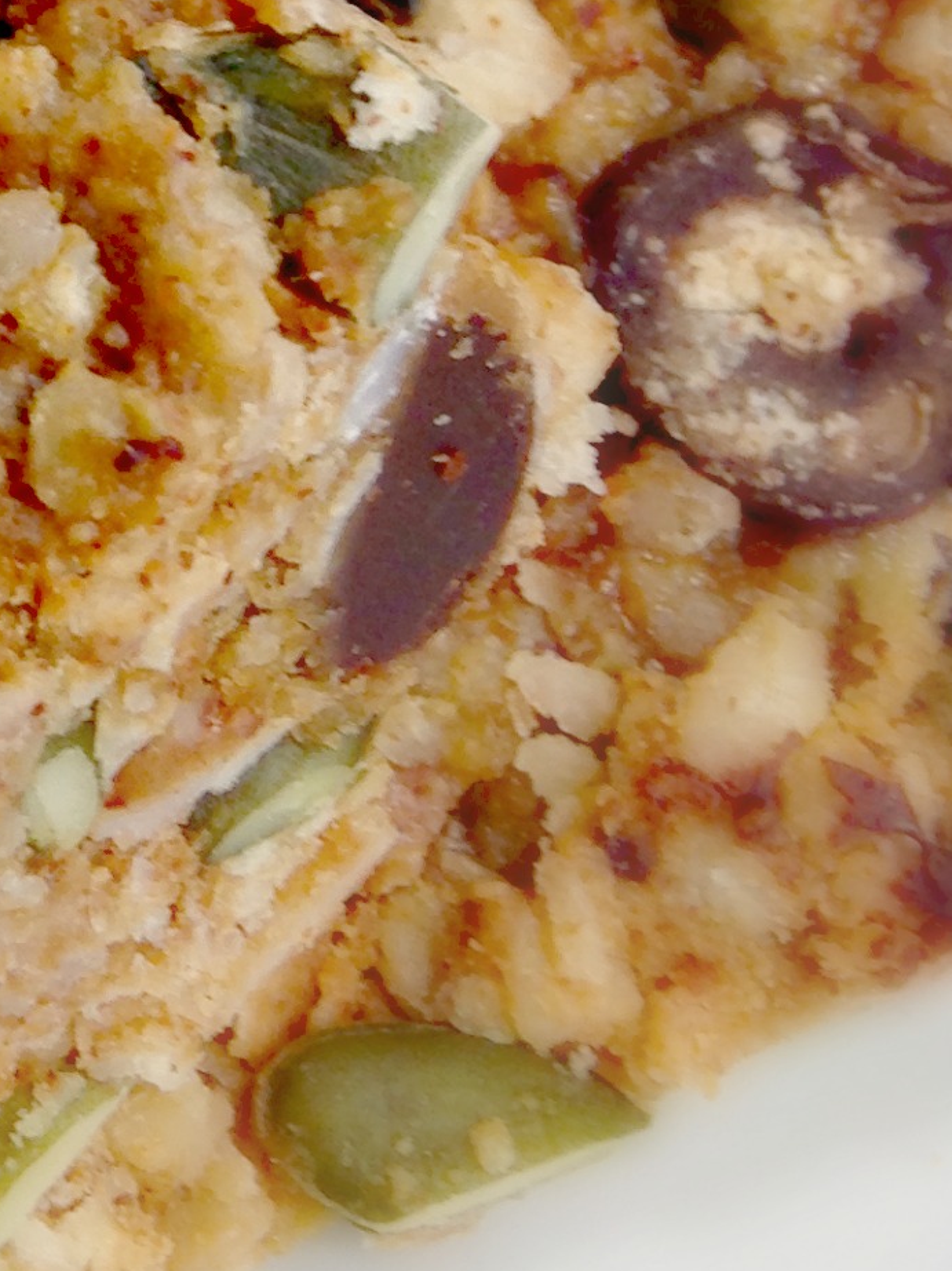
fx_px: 4109
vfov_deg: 16.8
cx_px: -617
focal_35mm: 112
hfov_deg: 12.4
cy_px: -294
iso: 64
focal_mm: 4.12
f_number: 2.4
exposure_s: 1/40
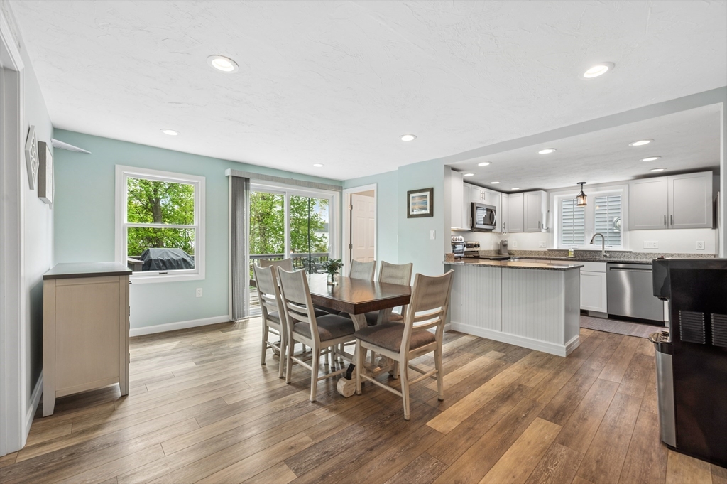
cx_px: 364
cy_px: 242
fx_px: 293
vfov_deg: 79.1
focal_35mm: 14
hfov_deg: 102.3
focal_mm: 14.5
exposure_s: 1/15
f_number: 8
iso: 100
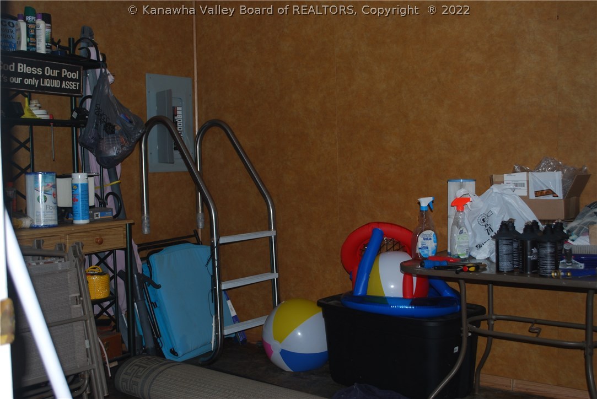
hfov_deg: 46.4
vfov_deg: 32.0
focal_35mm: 42
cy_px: 200
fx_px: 697
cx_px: 298
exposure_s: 1/60
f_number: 4.5
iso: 100
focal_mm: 28
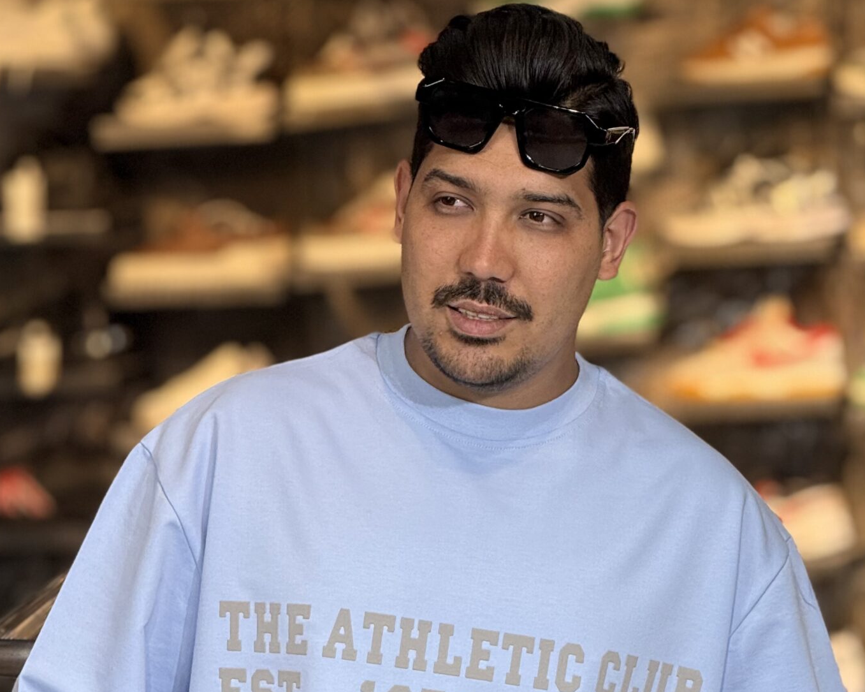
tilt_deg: -4.3
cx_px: 445
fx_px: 5657
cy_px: 698
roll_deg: +2.4
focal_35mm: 221
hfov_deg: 8.7
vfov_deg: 7.0
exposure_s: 1/100
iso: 125
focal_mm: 15.66
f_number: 2.8
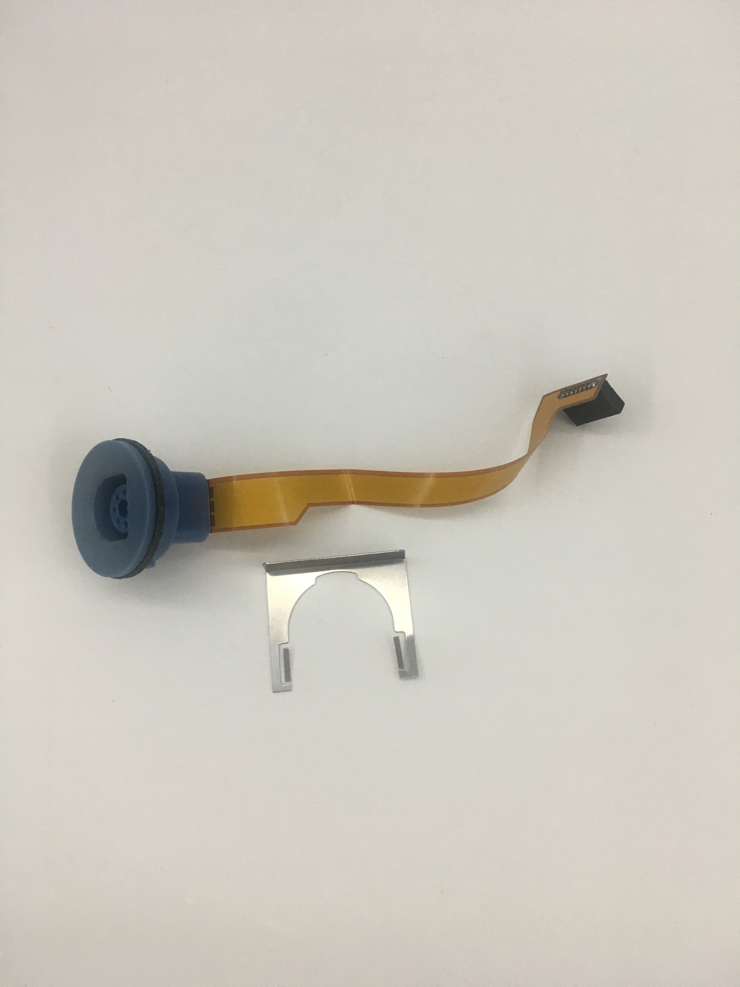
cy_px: 494
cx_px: 370
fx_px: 827
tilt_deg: -74.4
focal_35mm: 29
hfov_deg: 48.2
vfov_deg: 61.7
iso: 32
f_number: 2.2
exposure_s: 1/33
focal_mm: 4.15
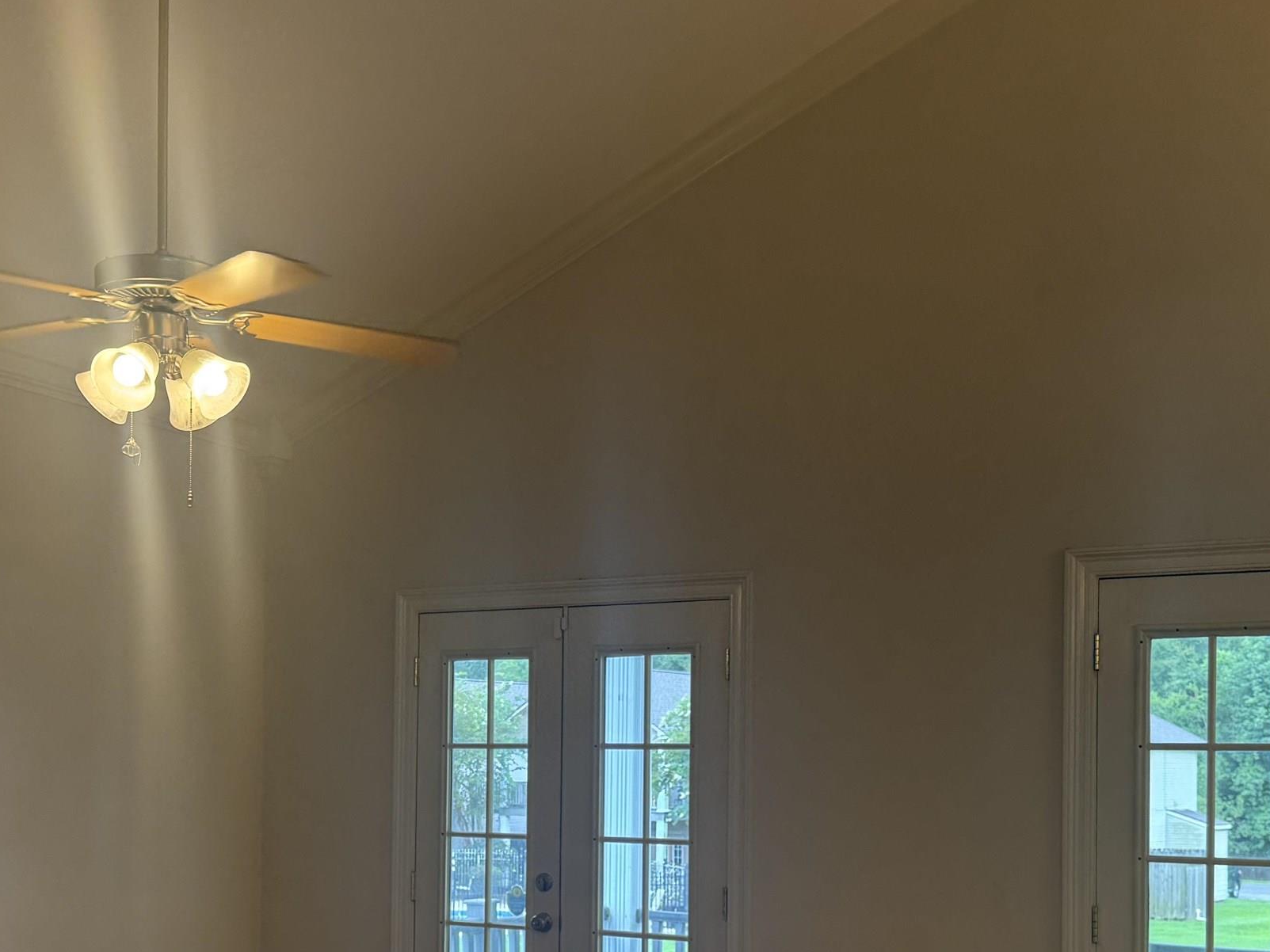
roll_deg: +0.2
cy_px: 744
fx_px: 1688
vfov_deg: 30.8
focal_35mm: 46
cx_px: 465
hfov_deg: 40.9
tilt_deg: +1.0
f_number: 1.78
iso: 125
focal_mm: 6.76
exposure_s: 1/120
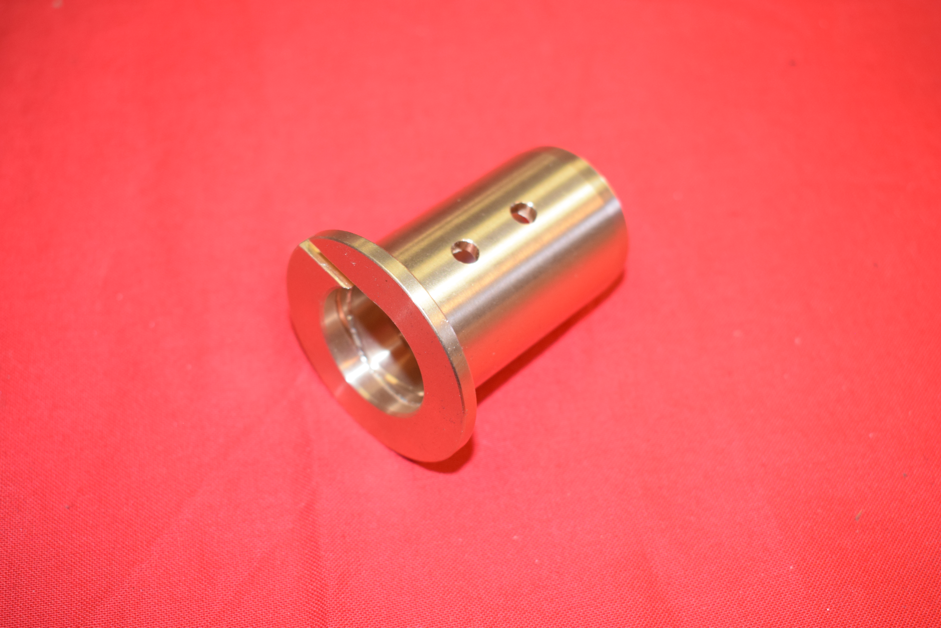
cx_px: 470
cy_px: 314
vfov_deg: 29.0
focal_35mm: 46
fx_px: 1216
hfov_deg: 42.3
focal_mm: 31
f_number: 5.6
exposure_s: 1/60
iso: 800
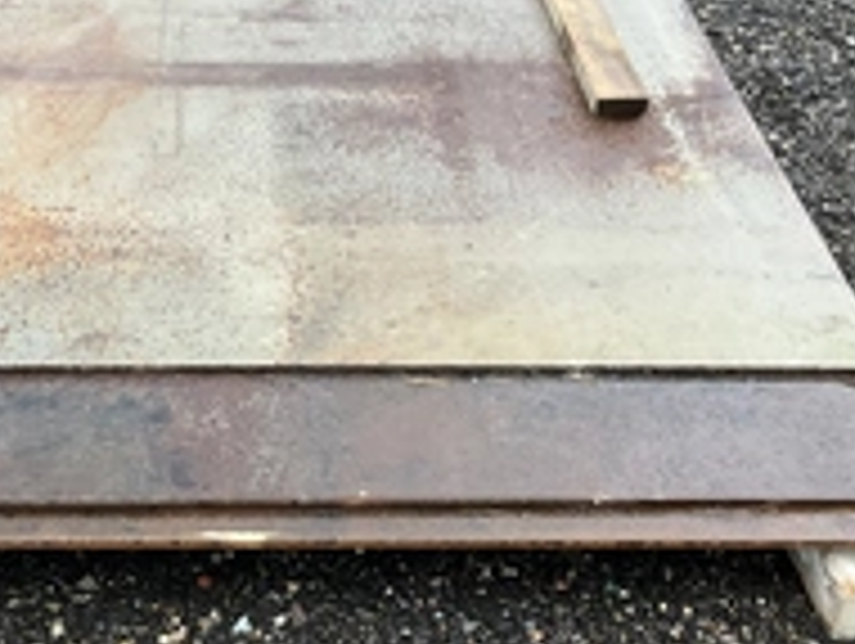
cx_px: 342
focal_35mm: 61
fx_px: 1509
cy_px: 306
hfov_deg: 31.6
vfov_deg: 24.1
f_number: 1.8
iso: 16
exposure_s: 1/122
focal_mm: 3
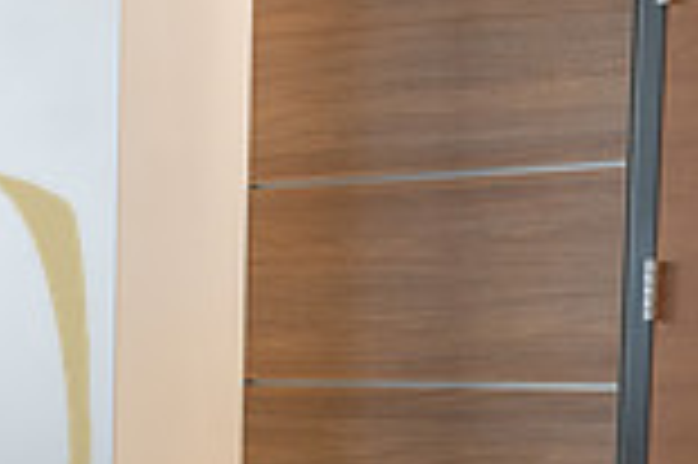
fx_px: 2363
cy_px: 570
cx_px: -473
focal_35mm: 122
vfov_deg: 11.0
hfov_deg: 15.0
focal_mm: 32.5
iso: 1250
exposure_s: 1/125
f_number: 4
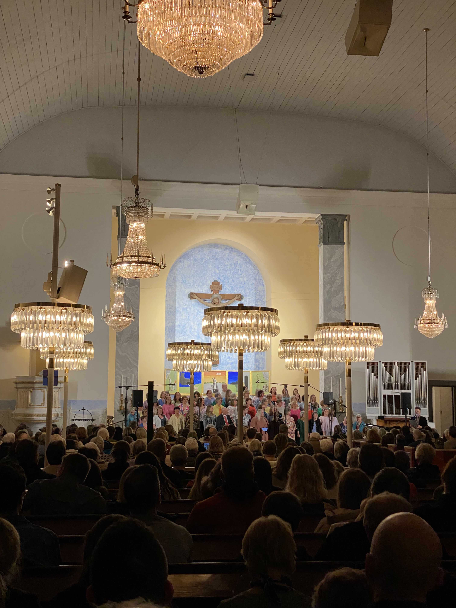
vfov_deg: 36.8
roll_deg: -1.2
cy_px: 304
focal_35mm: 52
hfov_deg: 28.0
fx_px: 913
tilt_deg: +8.8
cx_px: 228
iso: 200
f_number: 2
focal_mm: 6
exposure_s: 1/50
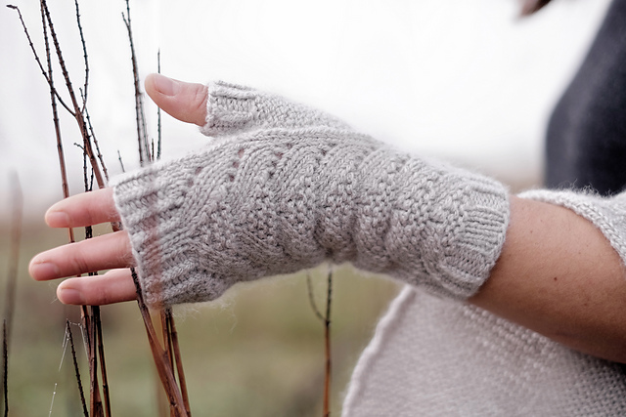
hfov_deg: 37.5
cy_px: 208
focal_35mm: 53
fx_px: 922
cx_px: 313
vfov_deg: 25.5
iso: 200
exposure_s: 1/1000
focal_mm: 35
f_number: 1.8
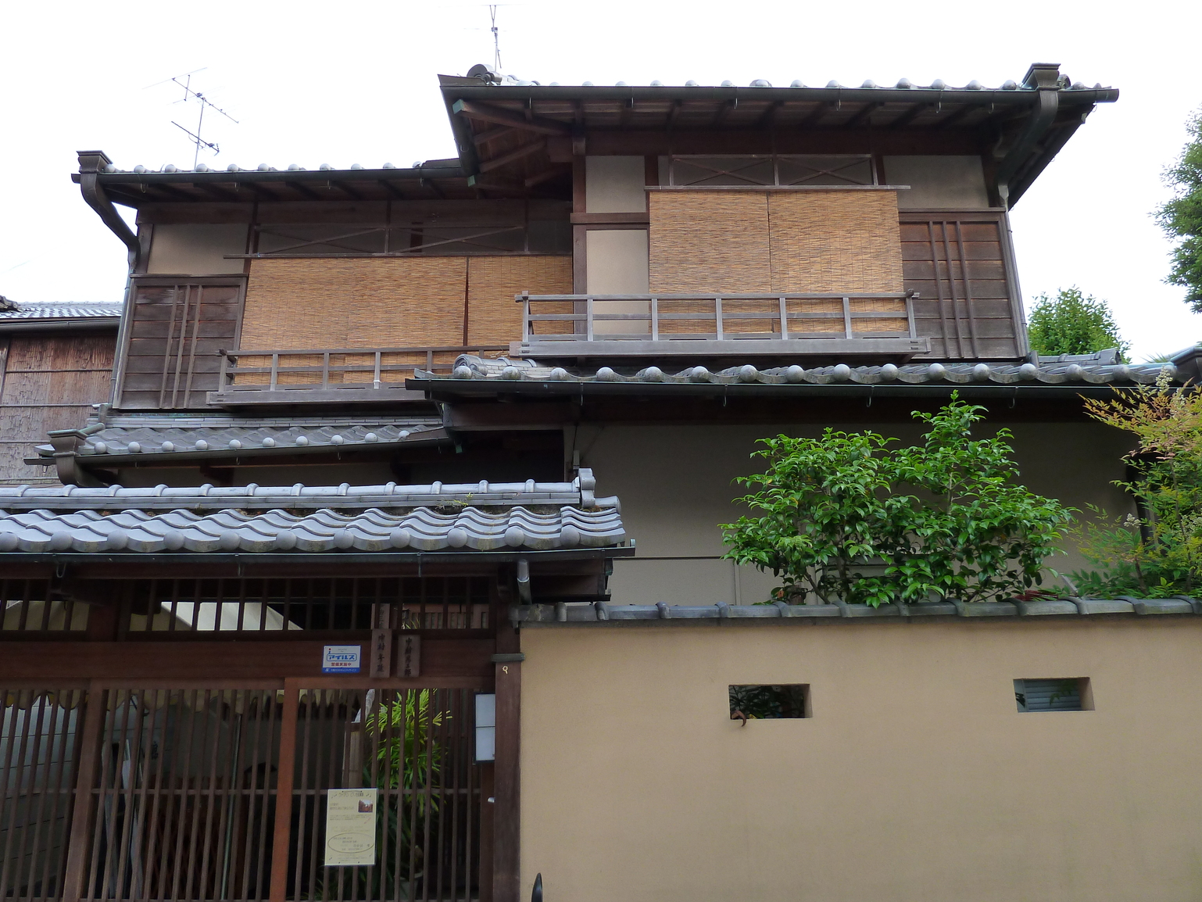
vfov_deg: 53.1
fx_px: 903
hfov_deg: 67.3
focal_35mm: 26
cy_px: 438
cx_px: 581
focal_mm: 4.1
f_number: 3.3
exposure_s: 1/40
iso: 125
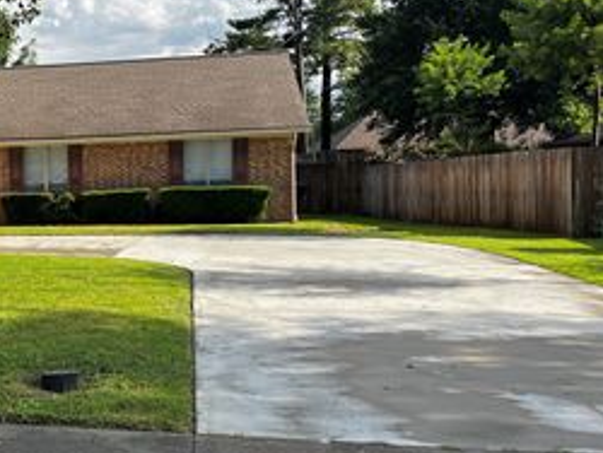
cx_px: 2
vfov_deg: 28.1
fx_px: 907
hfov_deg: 33.7
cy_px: 228
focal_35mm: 52
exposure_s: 1/1536
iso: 50
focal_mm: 5.1
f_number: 1.6
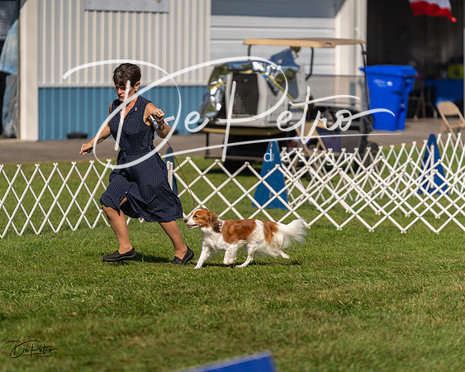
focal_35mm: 225
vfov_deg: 6.9
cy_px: 186
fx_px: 3099
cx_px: 232
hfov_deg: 8.6
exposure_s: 1/3200
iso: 200
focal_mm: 200
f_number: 3.2
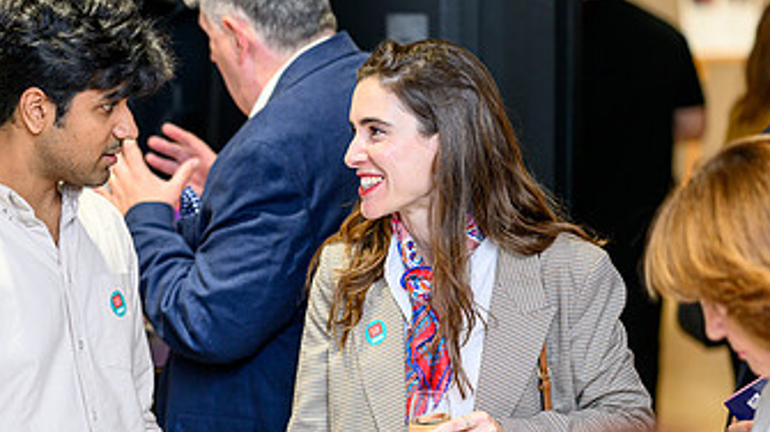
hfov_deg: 13.7
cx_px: 216
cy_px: 268
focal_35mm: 157
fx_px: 3204
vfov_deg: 7.7
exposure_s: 1/200
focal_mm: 85
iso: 400
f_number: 1.8
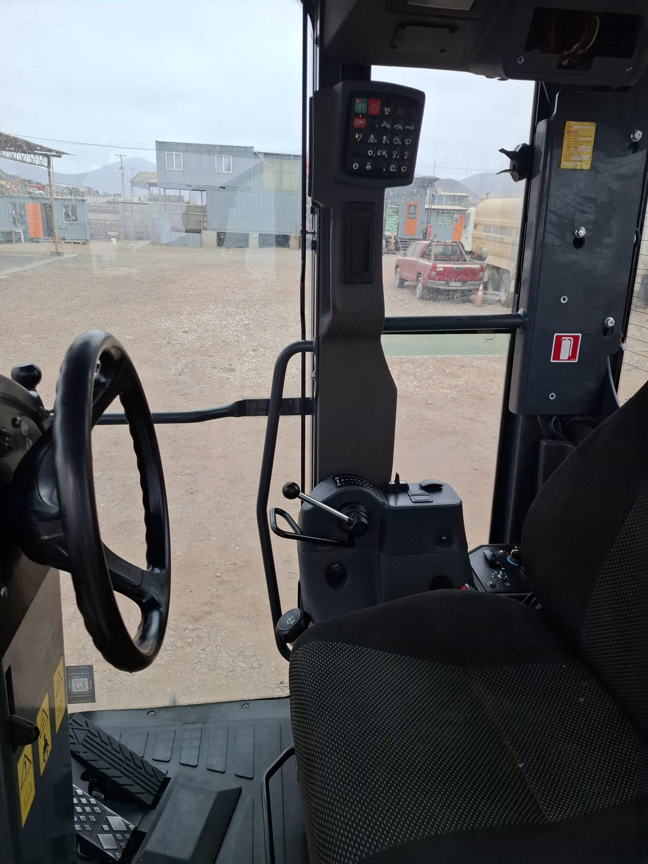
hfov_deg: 58.9
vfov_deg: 73.9
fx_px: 574
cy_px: 432
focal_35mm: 23
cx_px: 324
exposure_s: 1/426
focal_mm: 5.54
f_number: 1.8
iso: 50
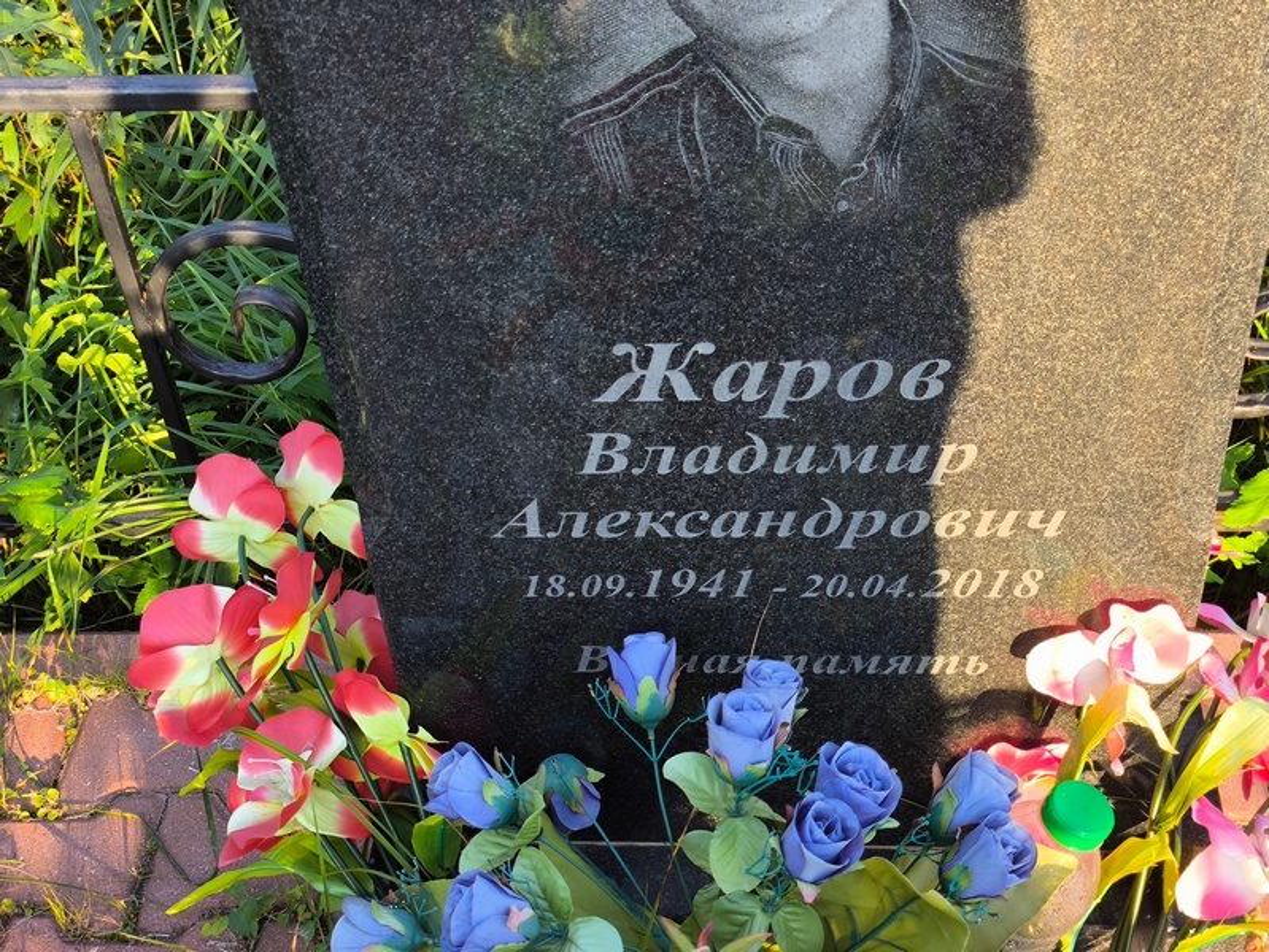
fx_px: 1834
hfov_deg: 38.2
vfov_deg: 29.1
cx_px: 634
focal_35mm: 50
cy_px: 476
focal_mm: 4.71
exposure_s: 1/198
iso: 50
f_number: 1.7
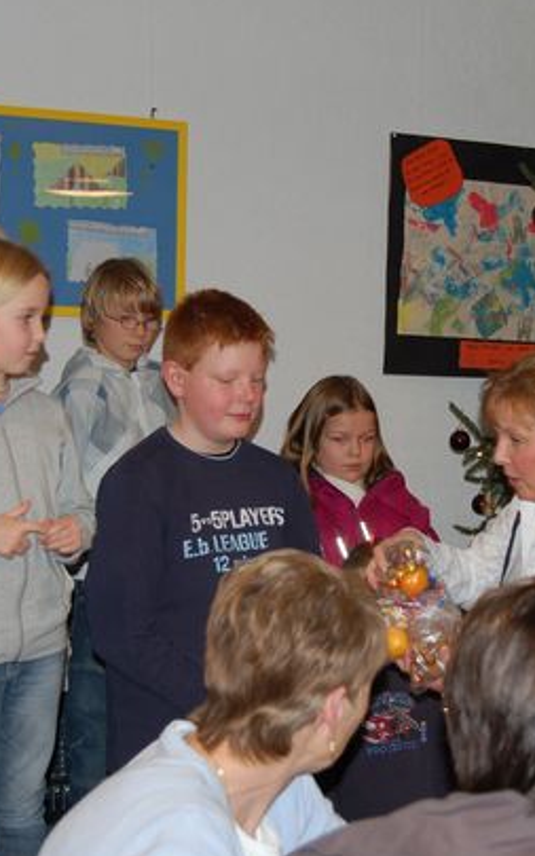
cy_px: 423
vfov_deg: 25.2
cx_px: 376
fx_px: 1914
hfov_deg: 15.9
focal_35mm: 82
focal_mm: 34
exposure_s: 1/60
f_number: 4.5
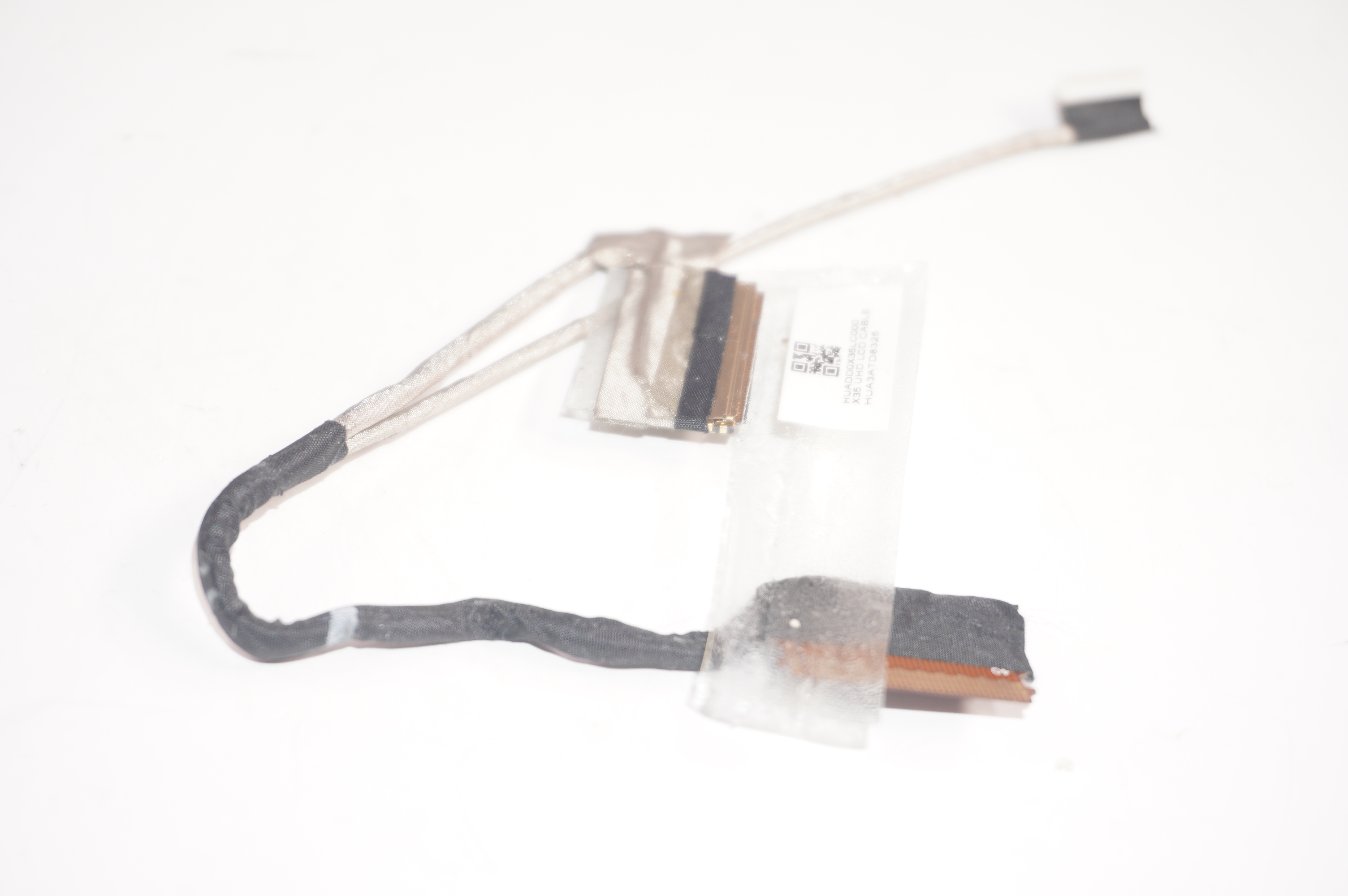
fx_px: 2413
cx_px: 674
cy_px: 448
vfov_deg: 21.0
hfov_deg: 31.2
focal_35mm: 64
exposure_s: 1/160
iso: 250
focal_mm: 43
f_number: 5.6
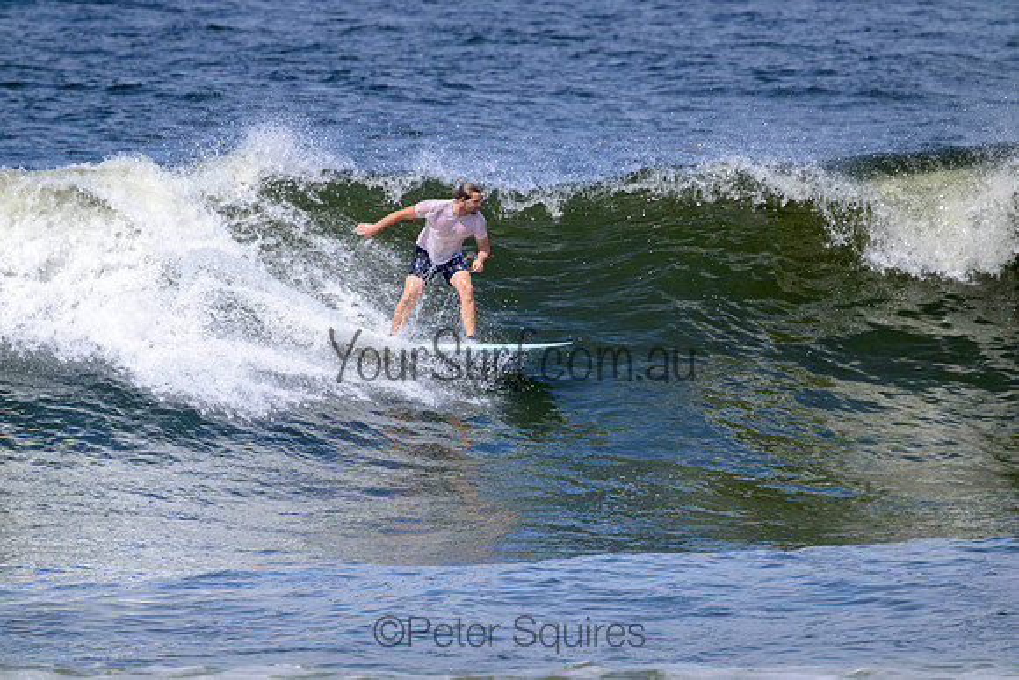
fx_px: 22649
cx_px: 510
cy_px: 340
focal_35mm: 800
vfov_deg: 1.7
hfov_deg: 2.6
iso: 900
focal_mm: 800
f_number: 11
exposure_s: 1/2000
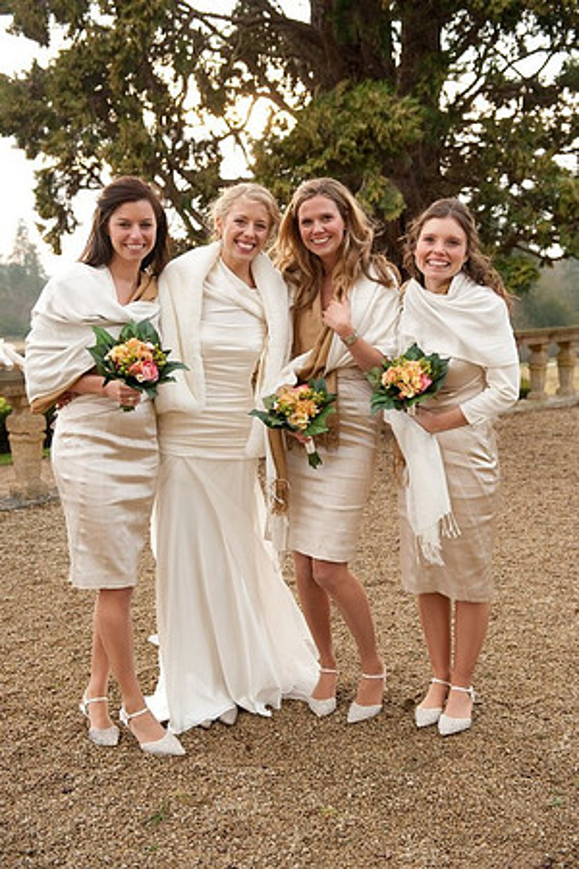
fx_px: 1061
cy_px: 434
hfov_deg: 30.5
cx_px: 290
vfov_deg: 44.5
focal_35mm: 44
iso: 800
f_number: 4
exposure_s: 1/400
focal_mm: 44
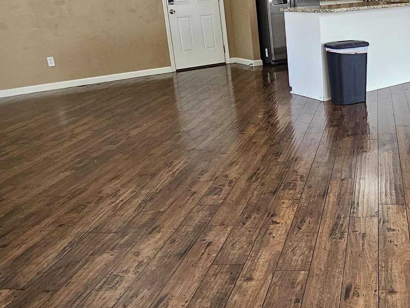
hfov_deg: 46.9
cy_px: 116
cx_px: 340
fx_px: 438
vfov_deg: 38.4
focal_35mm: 37
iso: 125
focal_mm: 2.2
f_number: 2.2
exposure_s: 1/60
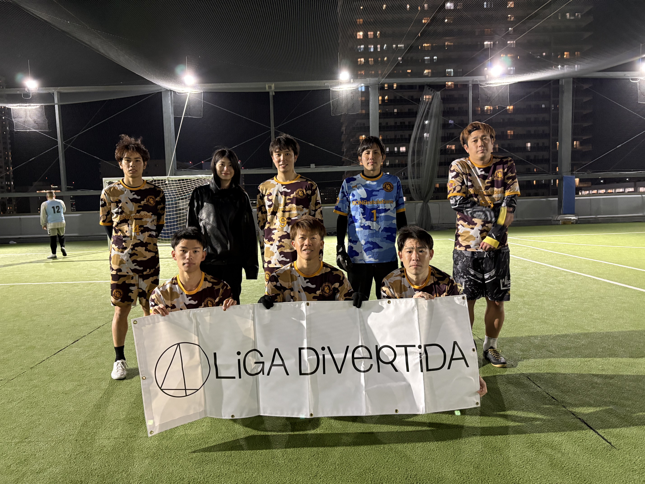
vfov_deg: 53.1
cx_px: 322
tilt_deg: -4.0
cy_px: 242
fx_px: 484
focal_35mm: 26
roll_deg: +1.2
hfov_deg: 67.3
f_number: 1.6
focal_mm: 5.96
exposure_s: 1/33
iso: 400
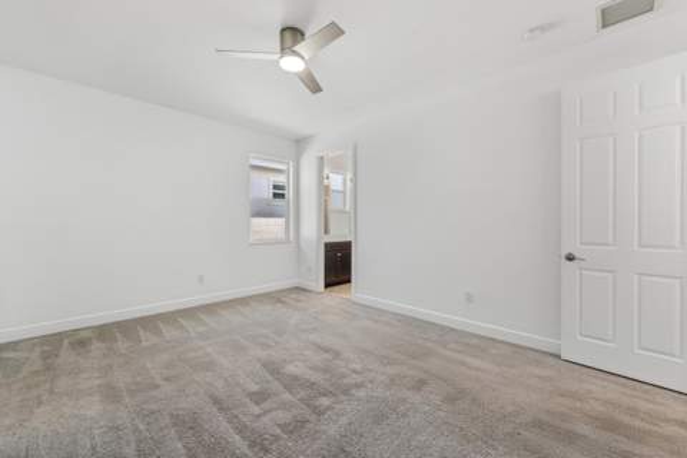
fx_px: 267
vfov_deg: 81.2
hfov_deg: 104.3
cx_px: 344
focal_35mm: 14
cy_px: 229
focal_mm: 14
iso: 250
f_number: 9
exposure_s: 1/2.5
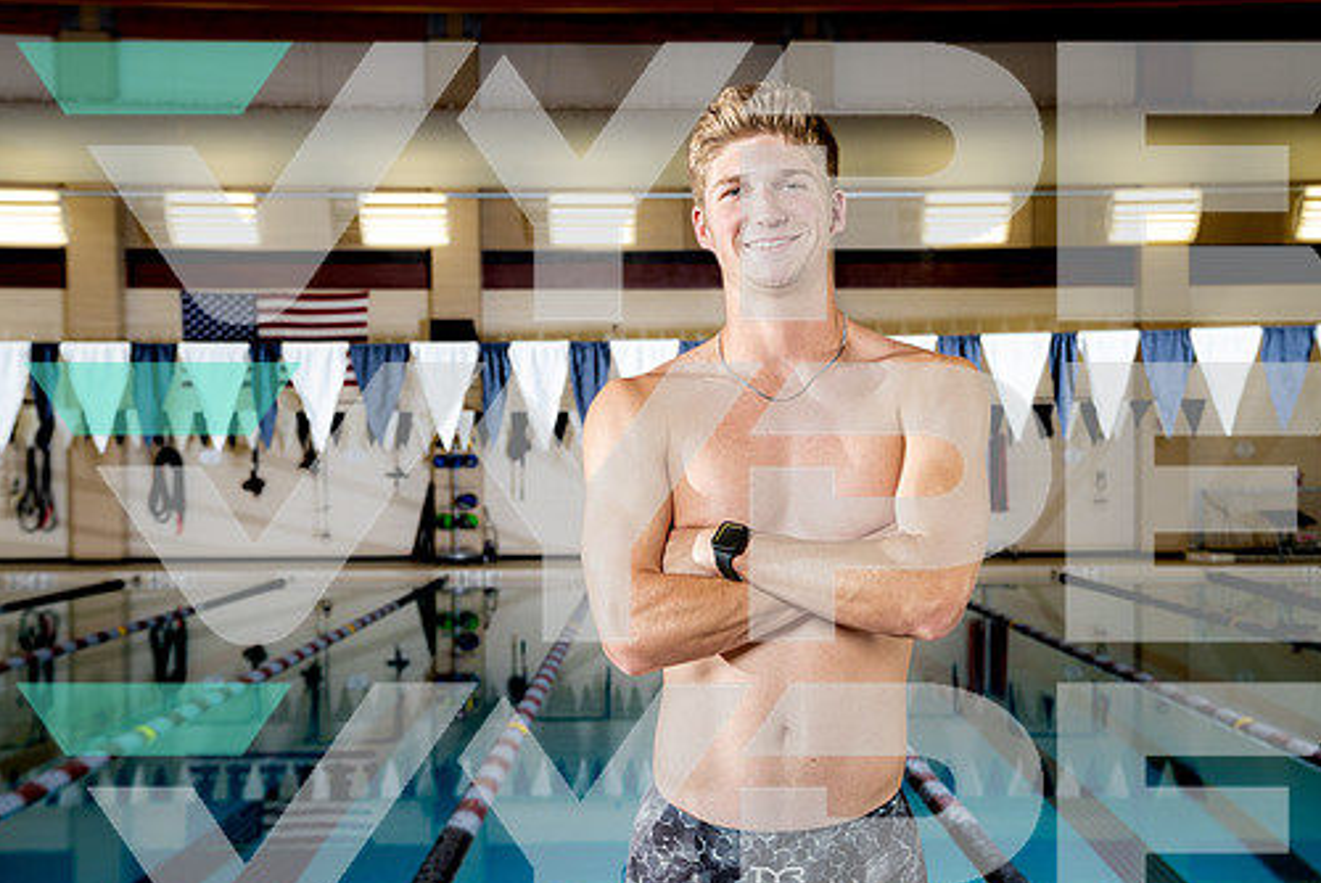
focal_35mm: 51
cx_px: 697
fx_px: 1872
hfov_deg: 38.8
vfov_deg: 26.5
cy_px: 504
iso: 320
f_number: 5.6
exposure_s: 1/250
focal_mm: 44
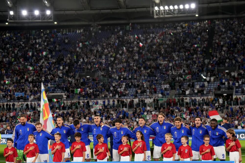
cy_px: 82
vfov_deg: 15.7
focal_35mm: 87
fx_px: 592
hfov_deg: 23.4
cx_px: 122
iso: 3200
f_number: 4
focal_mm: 87
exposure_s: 1/1000
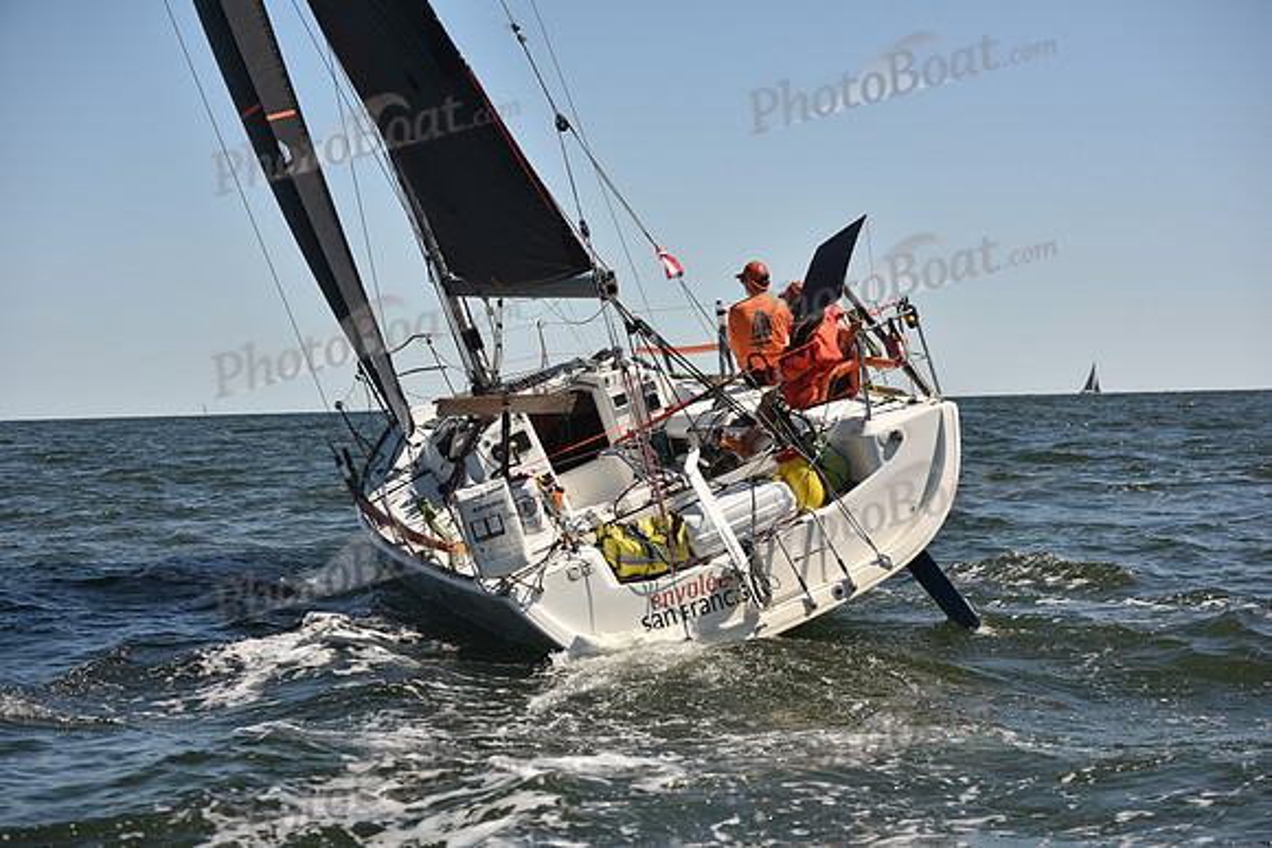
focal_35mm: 70
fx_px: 2474
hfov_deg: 28.8
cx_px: 636
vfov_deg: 19.5
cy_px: 424
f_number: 4.5
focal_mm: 70
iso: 250
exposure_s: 1/1250
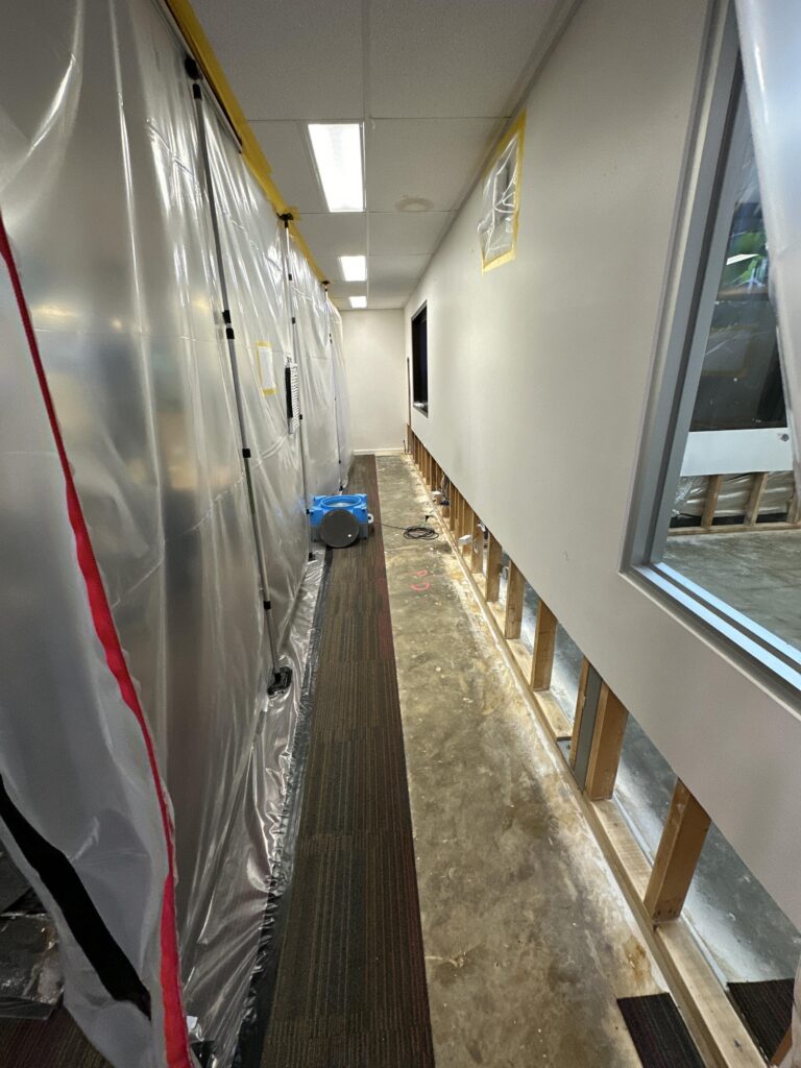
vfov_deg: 102.1
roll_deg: +1.6
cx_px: 400
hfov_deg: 85.7
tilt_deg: -20.5
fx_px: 432
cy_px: 534
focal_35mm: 14
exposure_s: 1/100
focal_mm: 2.22
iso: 320
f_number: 2.2
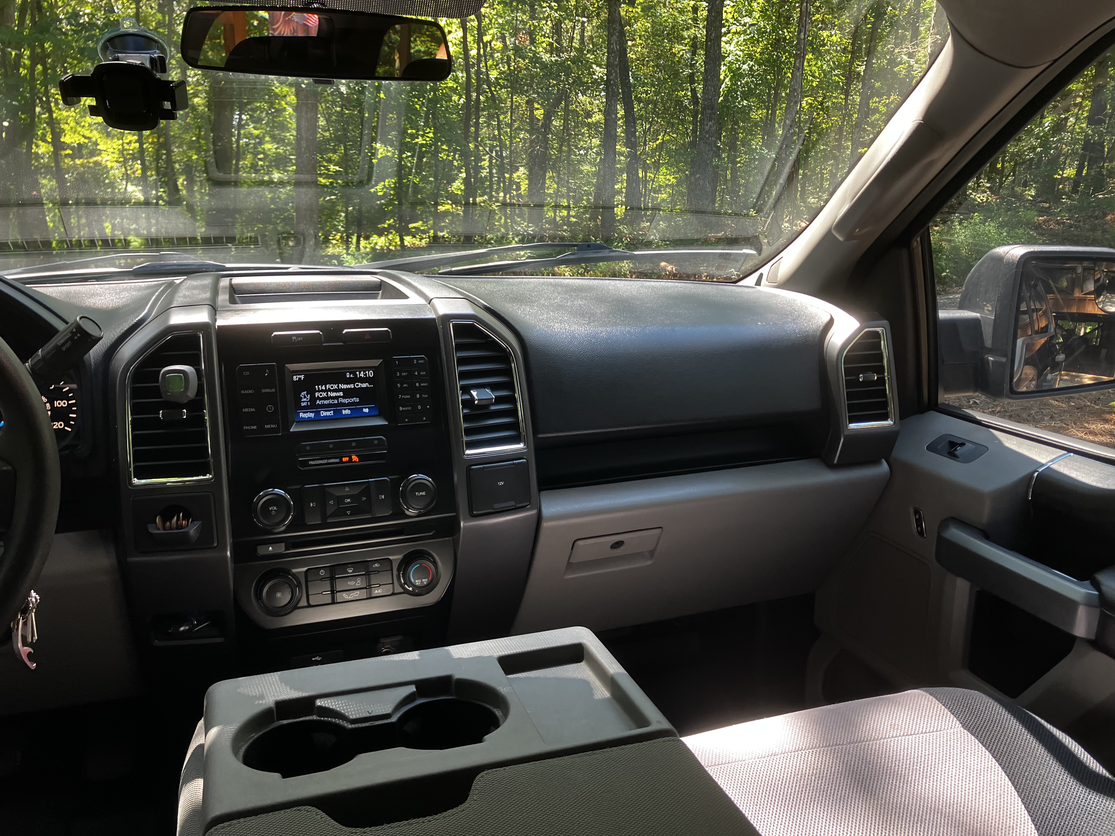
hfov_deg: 63.4
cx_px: 558
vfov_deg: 49.7
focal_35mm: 28
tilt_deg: -10.3
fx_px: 902
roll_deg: -3.2
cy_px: 418
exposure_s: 1/121
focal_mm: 3.99
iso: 80
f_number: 1.8
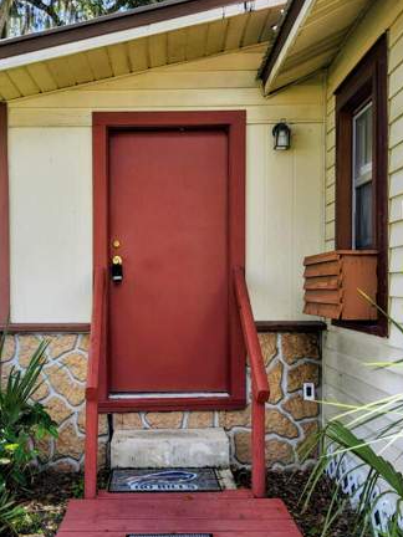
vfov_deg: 50.1
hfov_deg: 38.5
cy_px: 295
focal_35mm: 37
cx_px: 158
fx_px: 574
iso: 32
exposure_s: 1/262
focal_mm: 3.08
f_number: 2
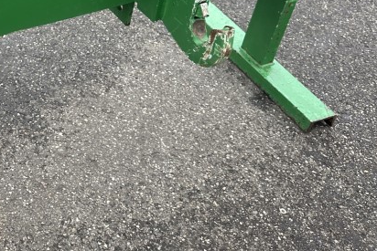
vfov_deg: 20.6
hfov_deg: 29.5
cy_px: -41
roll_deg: -0.6
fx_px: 649
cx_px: -27
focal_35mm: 62
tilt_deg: -34.7
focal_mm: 6.86
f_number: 1.78
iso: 80
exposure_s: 1/121
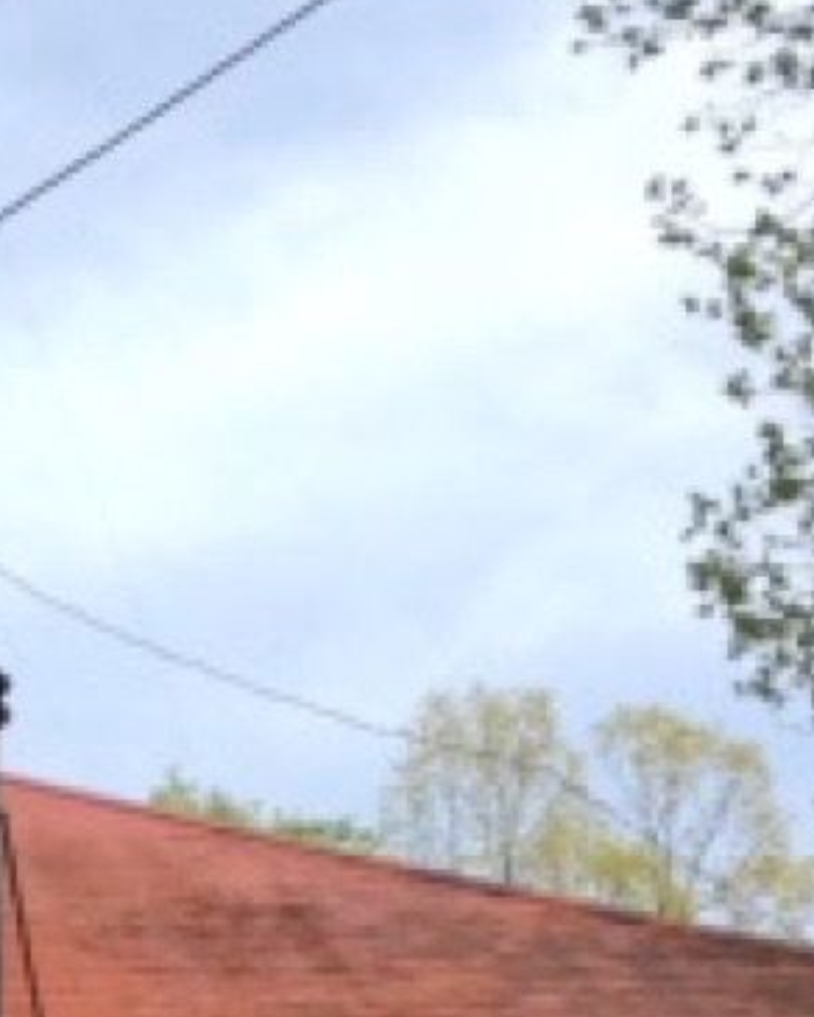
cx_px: -304
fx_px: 3734
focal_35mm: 124
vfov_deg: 13.5
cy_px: 1970
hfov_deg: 12.0
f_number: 2.2
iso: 25
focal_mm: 4.15
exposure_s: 1/801
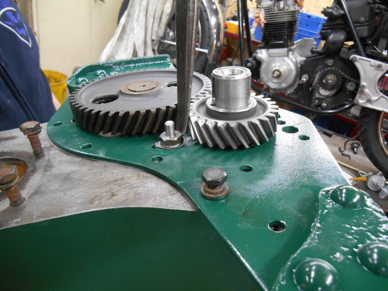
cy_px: 146
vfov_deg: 53.1
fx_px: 291
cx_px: 194
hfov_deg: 67.3
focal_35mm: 26
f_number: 3.4
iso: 320
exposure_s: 1/30
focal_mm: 4.7
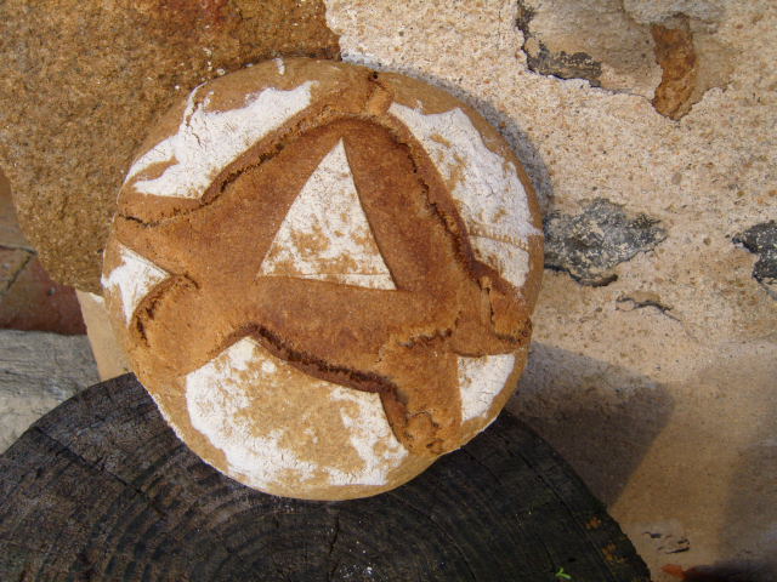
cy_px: 291
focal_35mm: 35
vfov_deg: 40.7
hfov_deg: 52.6
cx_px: 388
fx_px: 786
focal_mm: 7.4
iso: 80
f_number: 2.8
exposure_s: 1/180
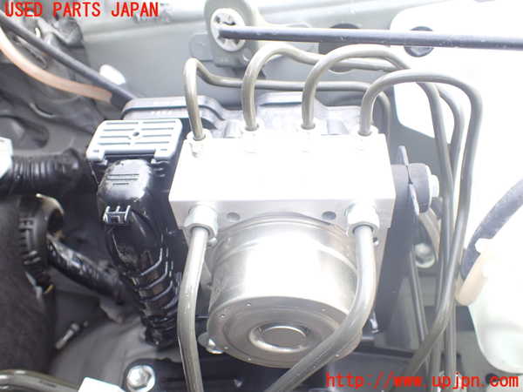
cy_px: 196
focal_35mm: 30
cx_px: 262
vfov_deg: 46.8
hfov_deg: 60.0
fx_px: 453
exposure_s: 1/125
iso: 250
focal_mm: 5.4
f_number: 2.3
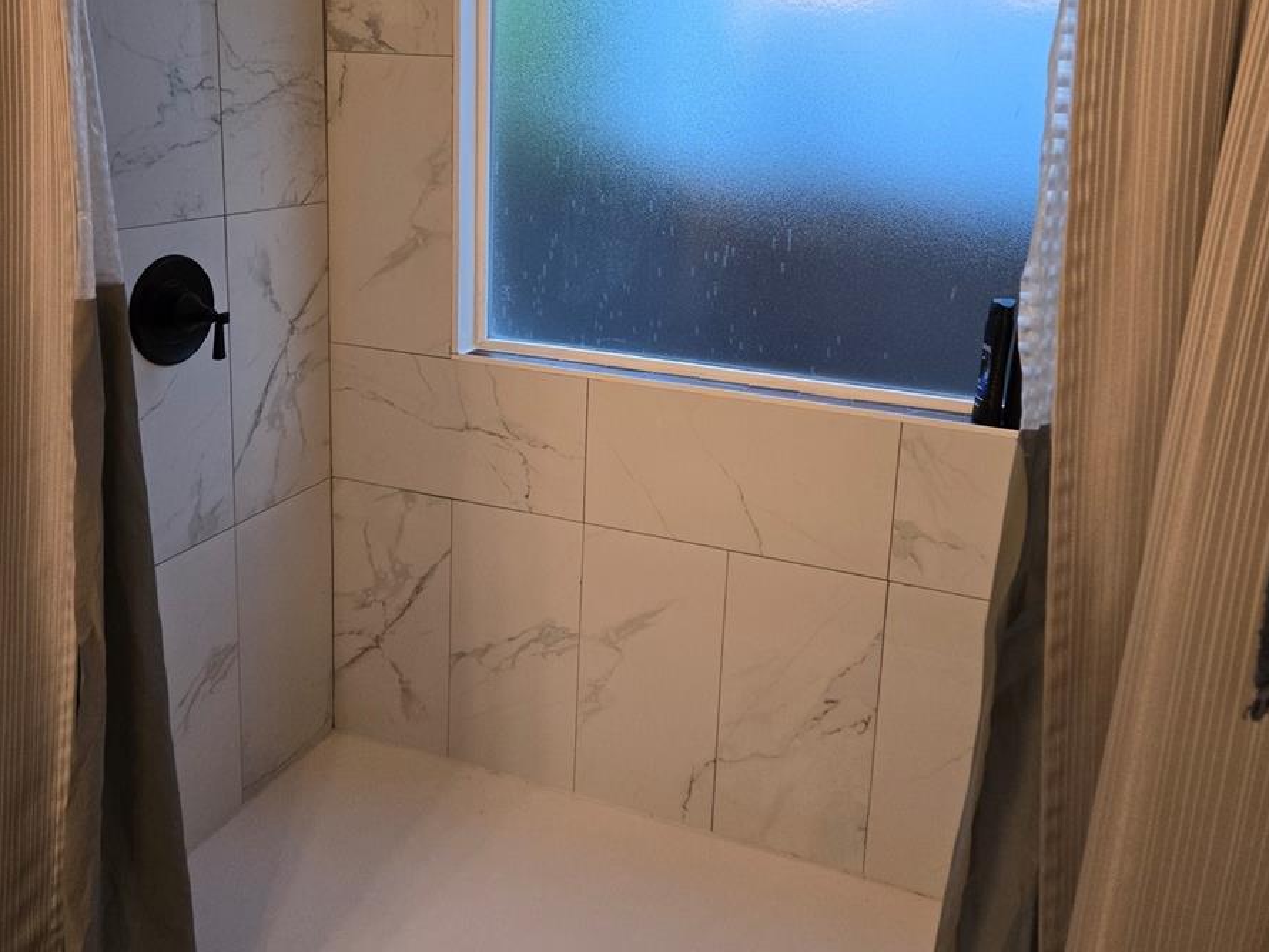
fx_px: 1137
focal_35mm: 31
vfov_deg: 44.9
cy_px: 325
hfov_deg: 58.3
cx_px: 636
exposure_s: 1/120
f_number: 1.8
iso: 320
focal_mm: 5.4
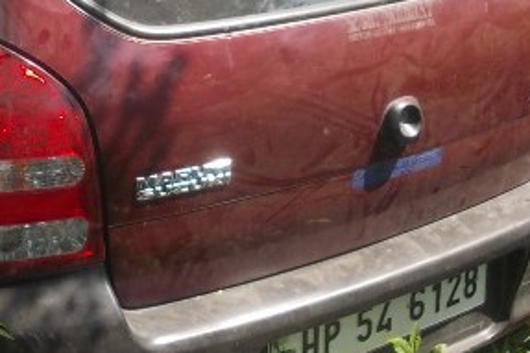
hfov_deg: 30.2
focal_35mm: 65
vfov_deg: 20.7
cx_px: 103
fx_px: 956
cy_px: 74
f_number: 2.7
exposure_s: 1/400
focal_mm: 4
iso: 80
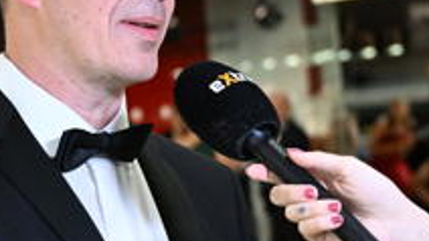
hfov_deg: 18.0
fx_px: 1338
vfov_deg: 10.2
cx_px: 53
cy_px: 247
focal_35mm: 118
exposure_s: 1/200
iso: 2500
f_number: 2.8
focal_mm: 34.5
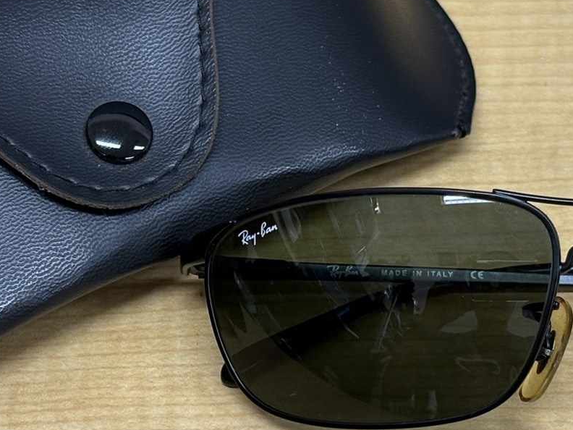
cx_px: 373
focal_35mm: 126
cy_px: 256
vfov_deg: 11.8
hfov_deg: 15.6
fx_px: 2086
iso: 64
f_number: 1.6
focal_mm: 5.96
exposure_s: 1/60
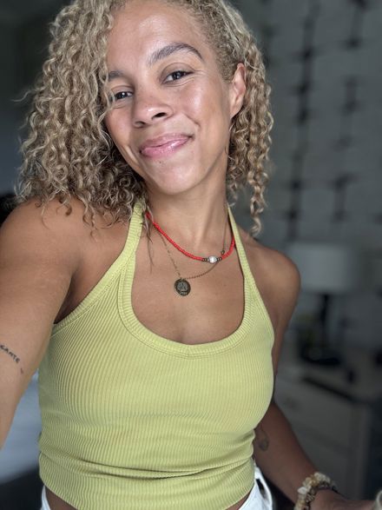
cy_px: 255
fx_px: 442
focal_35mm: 30
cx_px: 191
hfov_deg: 46.8
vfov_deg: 60.0
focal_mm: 2.69
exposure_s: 1/106
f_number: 1.9
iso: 80
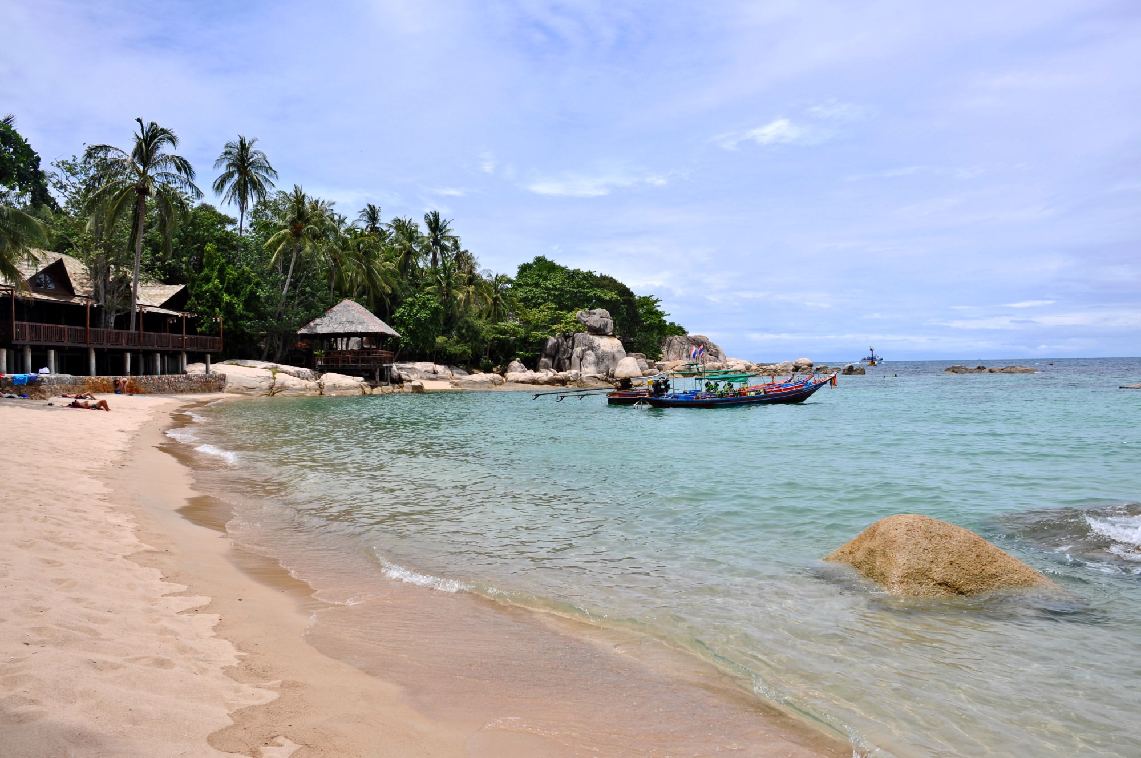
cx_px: 570
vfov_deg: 47.8
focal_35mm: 27
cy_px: 379
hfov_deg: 67.4
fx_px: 855
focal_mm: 18
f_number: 8
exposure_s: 1/250
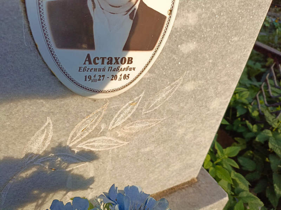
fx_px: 203
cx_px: 140
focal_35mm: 25
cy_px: 105
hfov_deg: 69.4
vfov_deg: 54.9
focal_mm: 4.76
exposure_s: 1/612
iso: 116
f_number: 1.69
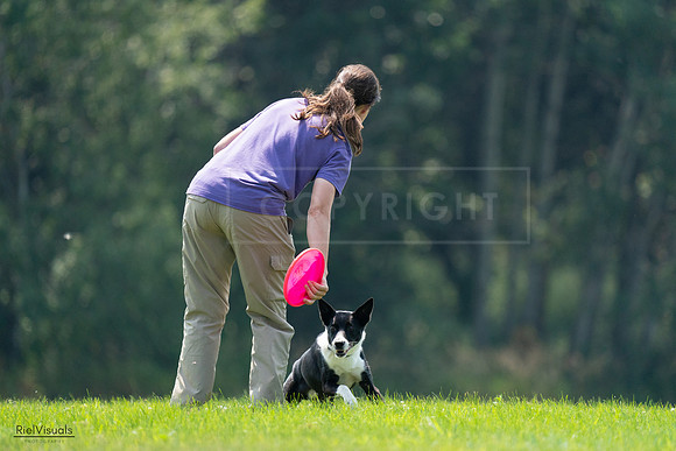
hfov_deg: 4.2
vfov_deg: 2.8
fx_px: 9316
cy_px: 226
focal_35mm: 496
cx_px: 338
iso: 2500
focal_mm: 496
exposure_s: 1/4000
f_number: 6.3
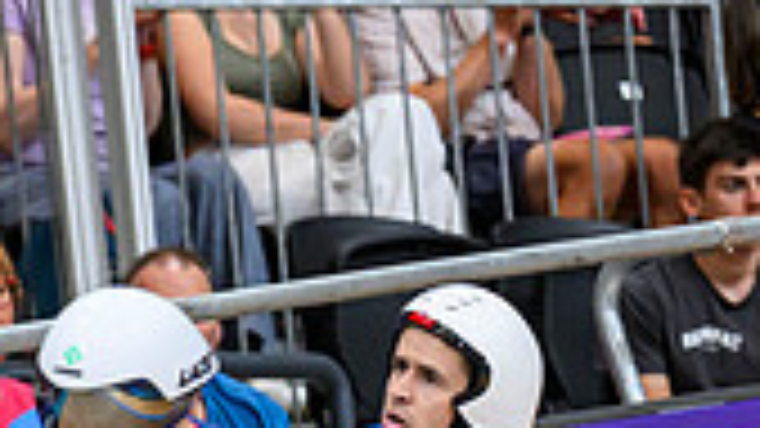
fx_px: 19424
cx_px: 46
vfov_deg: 1.3
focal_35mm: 964
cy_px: 770
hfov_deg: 2.2
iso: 4000
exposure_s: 1/1600
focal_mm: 190
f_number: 3.5
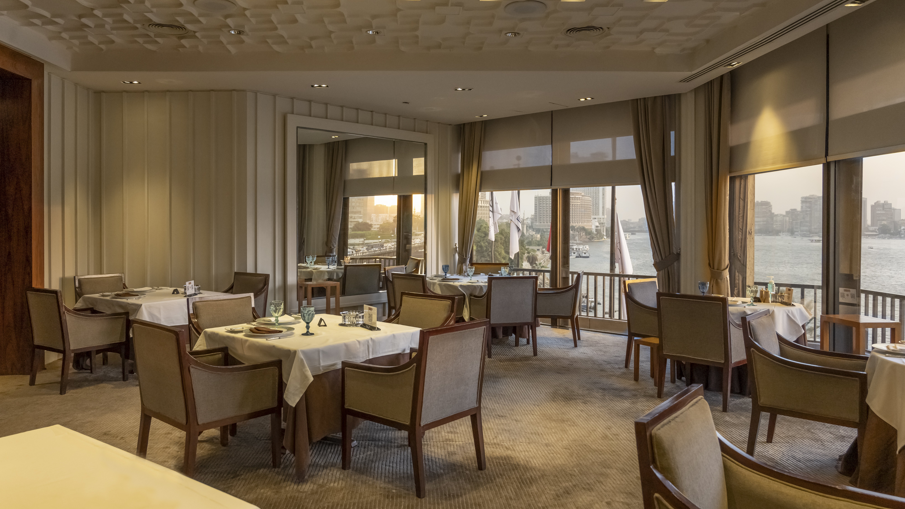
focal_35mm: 26
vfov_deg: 44.4
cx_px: 440
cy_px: 251
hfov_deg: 71.9
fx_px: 624
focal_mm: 24
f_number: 5
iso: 1250
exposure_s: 1/125
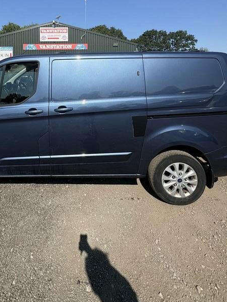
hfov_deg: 61.6
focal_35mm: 21
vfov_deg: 73.5
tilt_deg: +3.5
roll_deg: +1.1
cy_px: 76
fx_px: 184
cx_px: 72
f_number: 2.2
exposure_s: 1/2494
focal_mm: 2.22
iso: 50
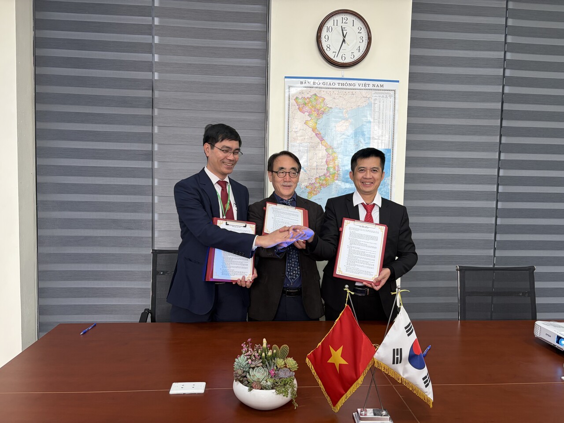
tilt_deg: -3.2
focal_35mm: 26
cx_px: 282
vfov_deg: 53.1
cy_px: 212
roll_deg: -1.5
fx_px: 424
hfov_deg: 67.3
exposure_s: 1/121
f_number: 1.6
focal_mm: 5.96
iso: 80
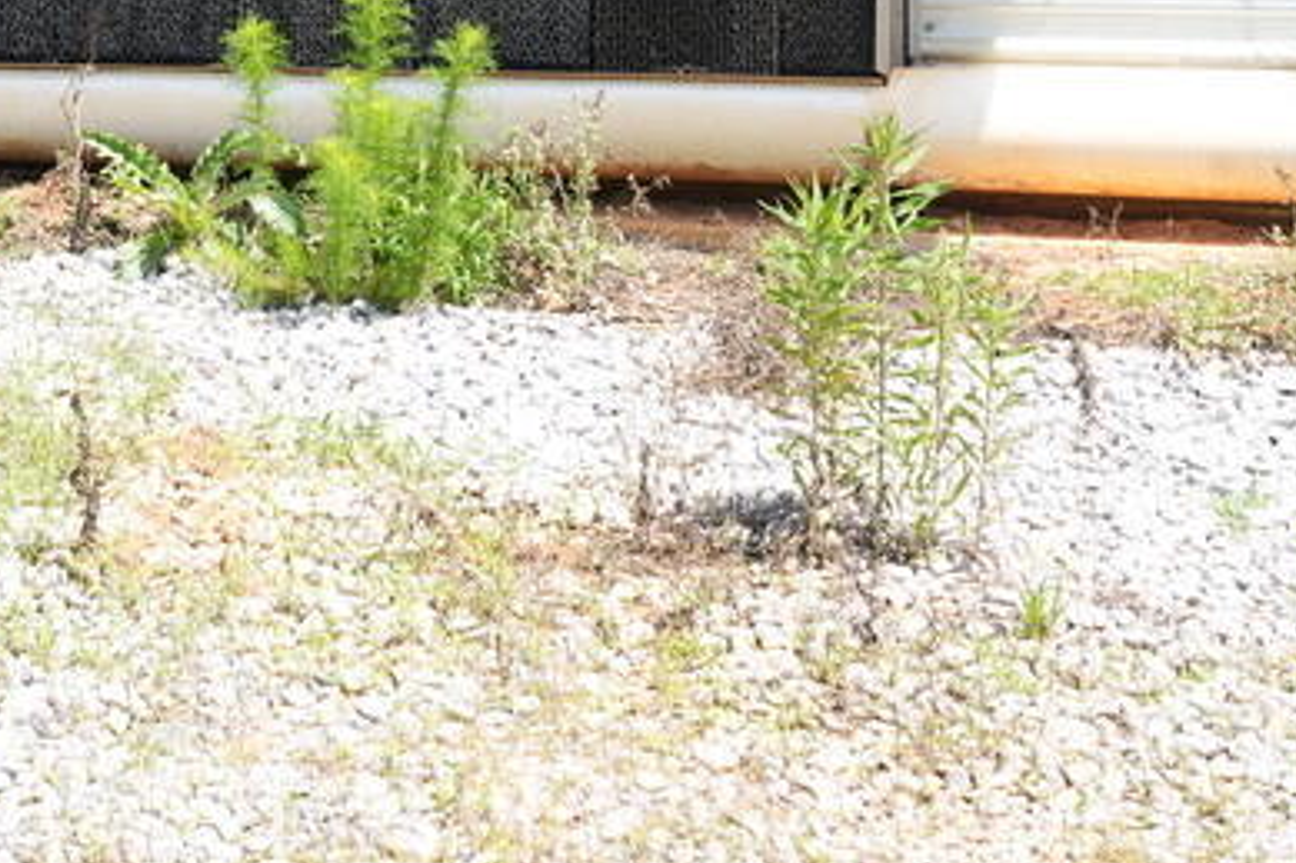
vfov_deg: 10.0
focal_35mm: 134
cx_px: 110
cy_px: -250
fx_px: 4822
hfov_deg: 15.1
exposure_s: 1/125
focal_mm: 48
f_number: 11
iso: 320
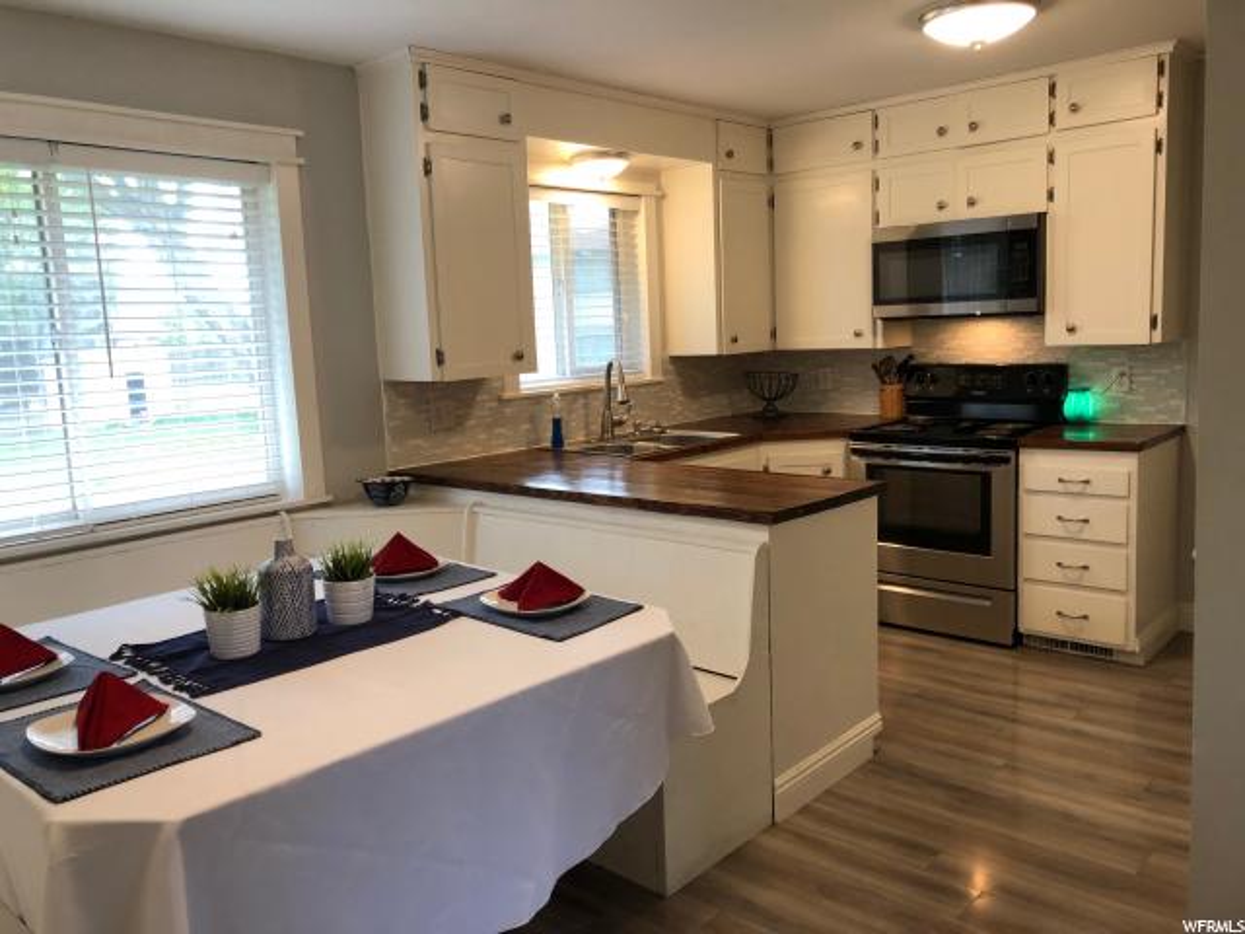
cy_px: 467
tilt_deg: -6.9
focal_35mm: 28
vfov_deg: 49.7
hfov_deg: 63.4
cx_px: 622
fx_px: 1007
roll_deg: +2.5
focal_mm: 3.99
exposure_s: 1/30
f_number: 1.8
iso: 32
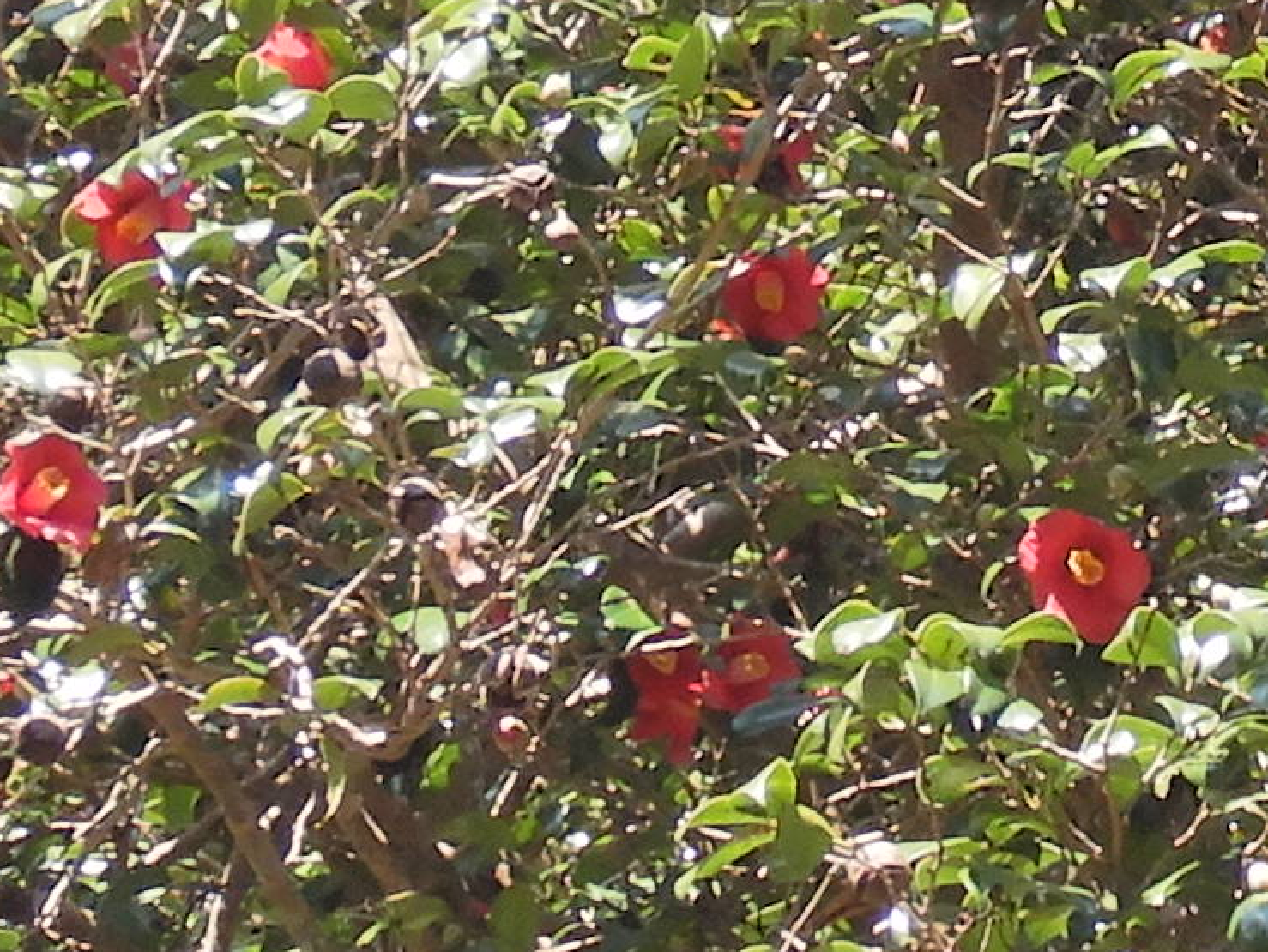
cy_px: 103
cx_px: 1723
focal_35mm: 349
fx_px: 12790
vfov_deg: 4.3
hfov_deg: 5.6
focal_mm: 10.1
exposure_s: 1/200
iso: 125
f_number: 4.4
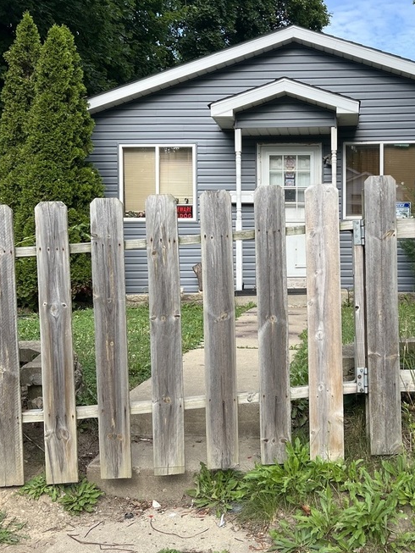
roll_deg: -0.3
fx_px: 687
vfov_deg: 43.8
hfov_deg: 33.1
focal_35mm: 43
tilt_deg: +2.5
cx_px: 300
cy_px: 264
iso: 50
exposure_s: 1/1621
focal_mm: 5.7
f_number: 1.5
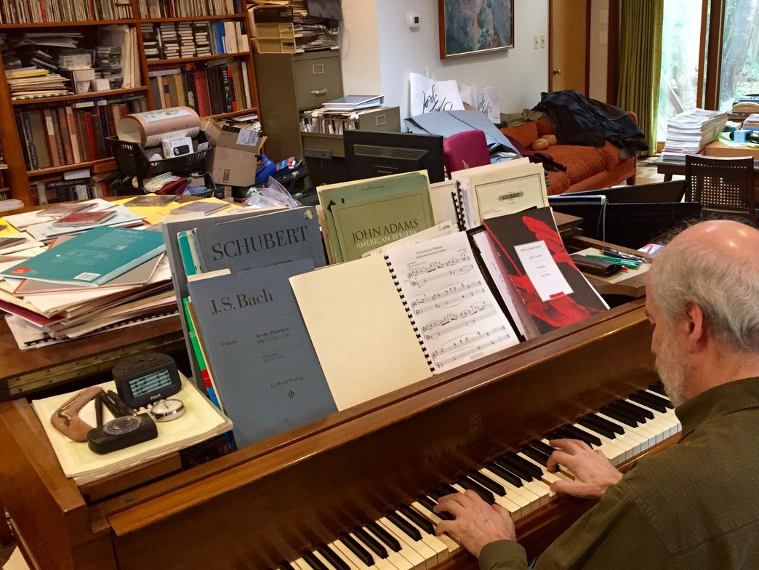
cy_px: 257
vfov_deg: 40.7
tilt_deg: -17.2
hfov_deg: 52.3
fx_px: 768
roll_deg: +3.3
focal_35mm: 35
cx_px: 446
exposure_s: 1/30
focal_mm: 4.15
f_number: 2.2
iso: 160
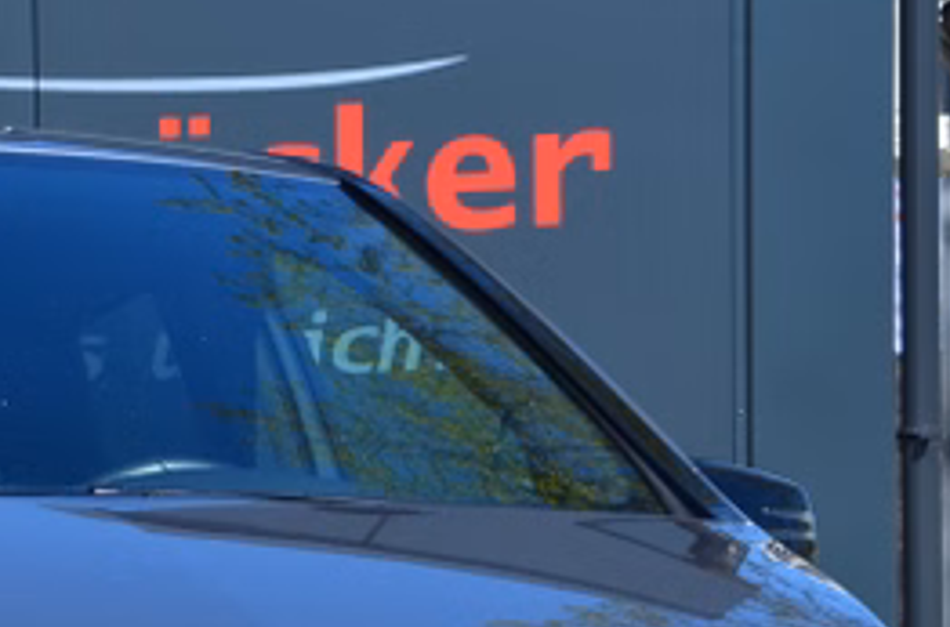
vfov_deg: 5.1
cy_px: 906
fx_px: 6998
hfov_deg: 7.7
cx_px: -138
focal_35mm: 266
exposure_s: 1/125
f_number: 11
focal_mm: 58
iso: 100
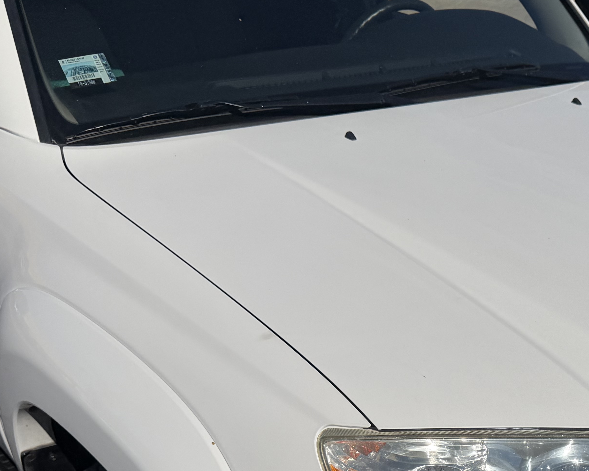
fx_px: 959
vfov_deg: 26.1
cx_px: 515
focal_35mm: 55
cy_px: 473
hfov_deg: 32.7
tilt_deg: -33.4
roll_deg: -1.4
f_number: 1.78
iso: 100
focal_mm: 6.76
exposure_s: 1/22727
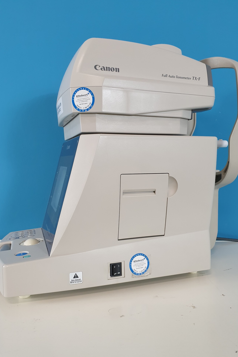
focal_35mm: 28
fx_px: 278
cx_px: 125
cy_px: 181
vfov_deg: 65.5
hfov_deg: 46.4
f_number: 2.4
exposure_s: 1/50
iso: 250
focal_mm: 4.3
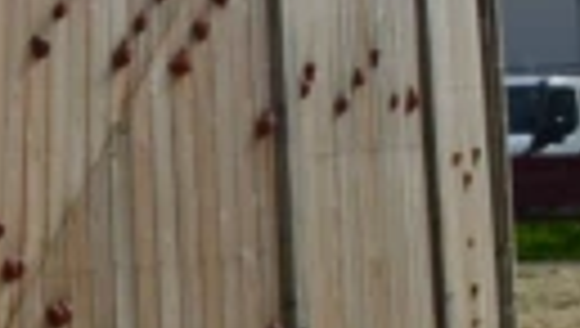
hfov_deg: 9.8
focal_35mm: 205
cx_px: -531
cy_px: -375
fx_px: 3157
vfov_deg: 5.8
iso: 180
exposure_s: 1/500
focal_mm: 22
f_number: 11
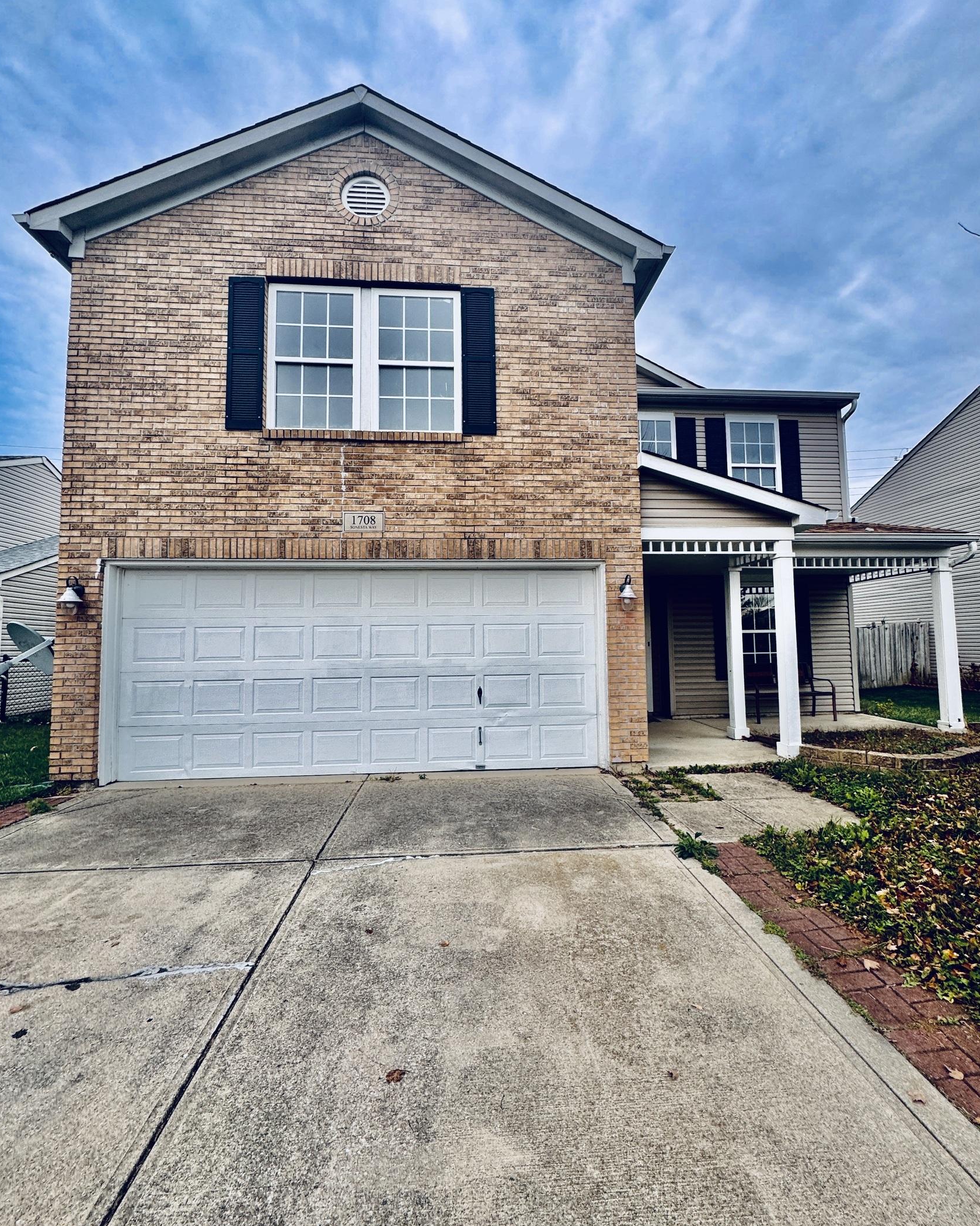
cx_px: 501
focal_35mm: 15
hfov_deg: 84.0
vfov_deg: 96.8
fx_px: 544
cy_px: 607
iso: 40
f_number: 2.2
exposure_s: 1/137
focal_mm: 2.22
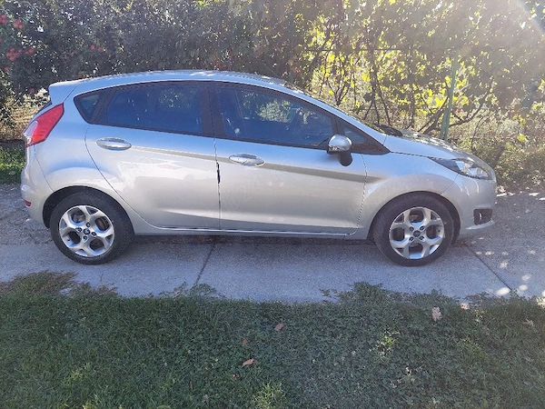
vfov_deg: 56.8
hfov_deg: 71.6
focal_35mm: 24
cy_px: 204
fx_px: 378
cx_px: 272
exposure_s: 1/333
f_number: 1.8
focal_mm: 5.23
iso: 40
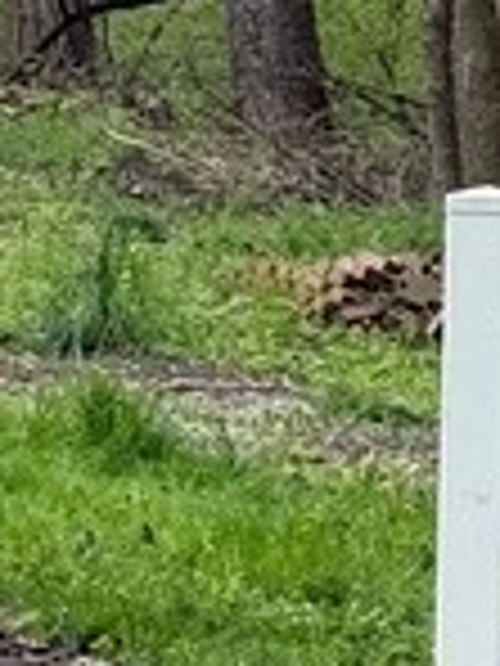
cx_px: -559
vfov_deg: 6.0
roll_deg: +1.4
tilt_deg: -0.4
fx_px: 6375
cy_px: 54
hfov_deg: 4.4
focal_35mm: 331
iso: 80
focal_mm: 6.76
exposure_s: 1/1203
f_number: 1.78
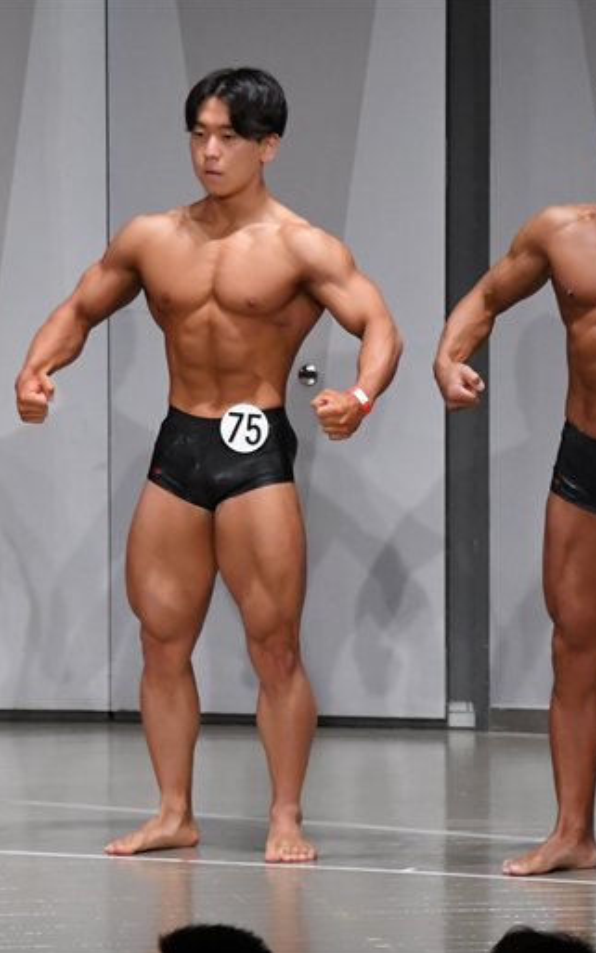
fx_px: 8673
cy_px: 477
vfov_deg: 6.3
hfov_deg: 3.9
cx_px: 317
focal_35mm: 334
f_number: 5.6
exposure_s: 1/400
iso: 5000
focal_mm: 145
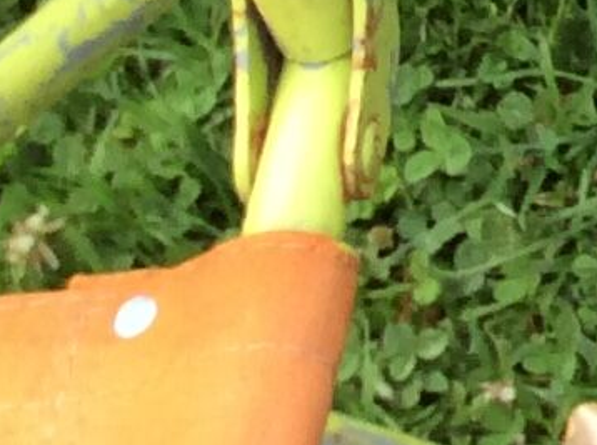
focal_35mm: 232
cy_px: -1142
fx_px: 3993
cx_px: 2066
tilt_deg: -45.7
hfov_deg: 7.2
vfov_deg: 5.7
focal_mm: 3.3
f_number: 2.4
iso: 32
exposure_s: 1/349
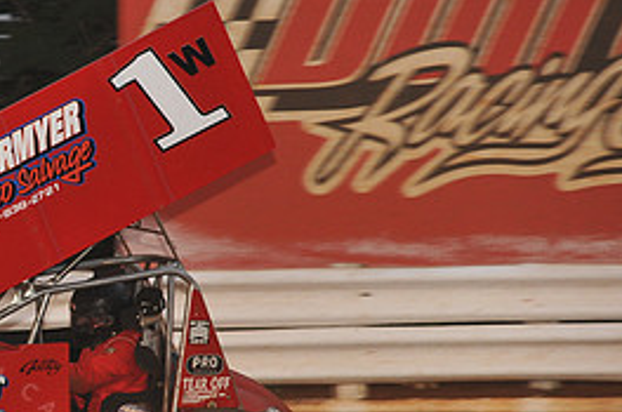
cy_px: 283
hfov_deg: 4.7
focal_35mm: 440
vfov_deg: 3.1
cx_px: -52
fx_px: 7588
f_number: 7.1
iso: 1000
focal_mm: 200
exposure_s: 1/320
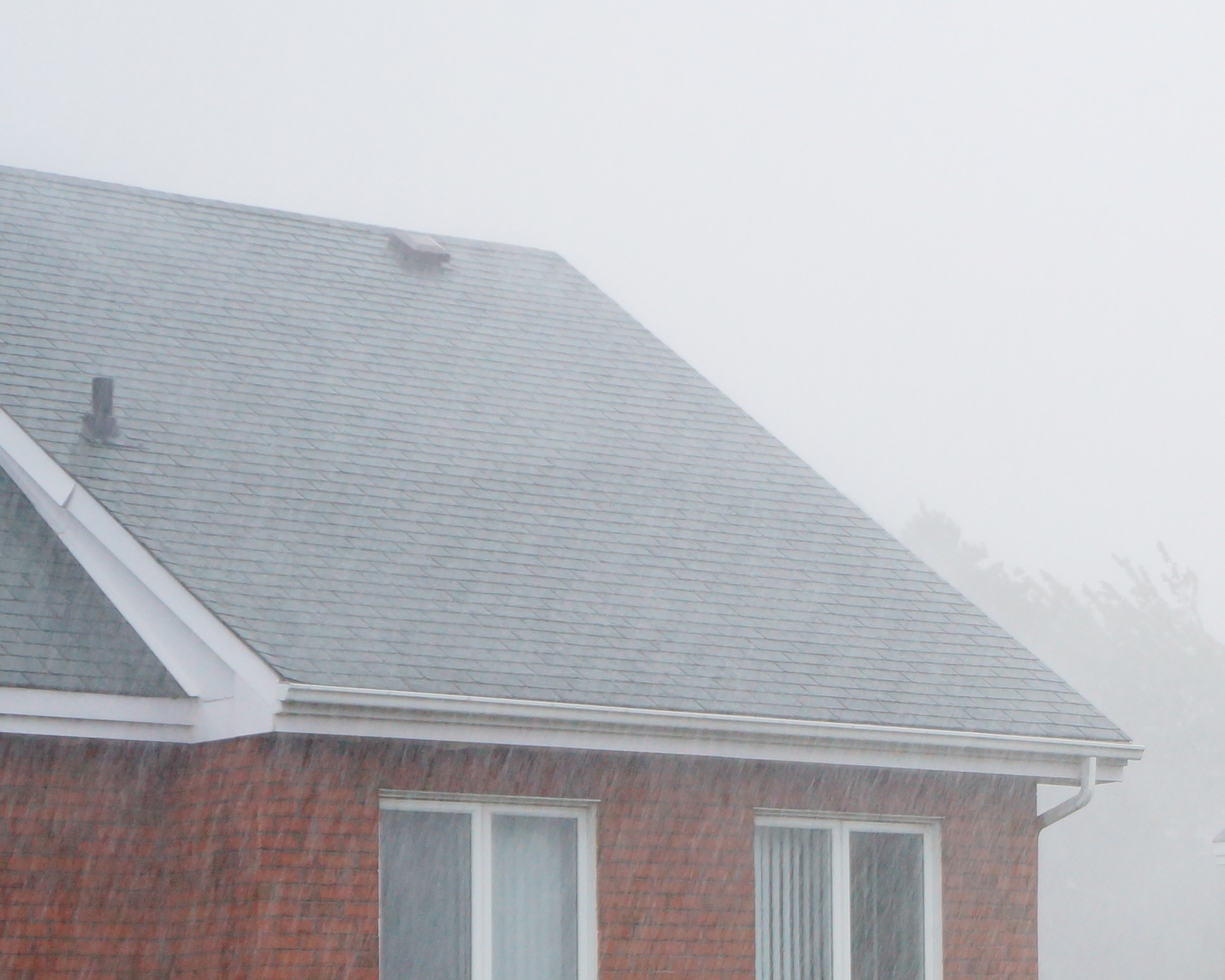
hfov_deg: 14.4
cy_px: 807
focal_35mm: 132
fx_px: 4787
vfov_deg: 11.6
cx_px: 1211
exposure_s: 1/80
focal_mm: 43
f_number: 4.5
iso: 800
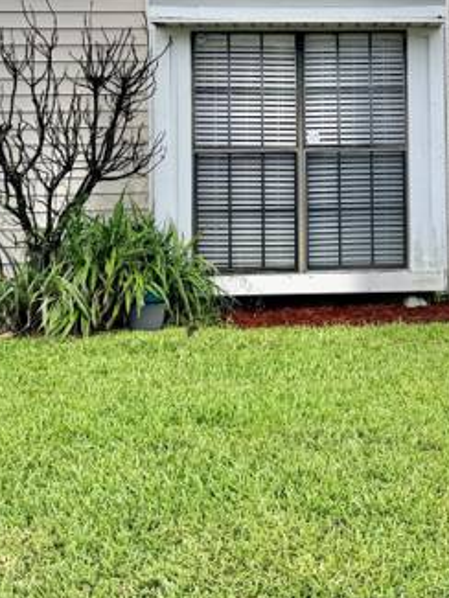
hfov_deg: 22.8
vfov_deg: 30.1
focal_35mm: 63
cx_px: 383
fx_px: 1089
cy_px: 133
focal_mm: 6.76
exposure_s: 1/3584
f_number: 1.78
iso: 80
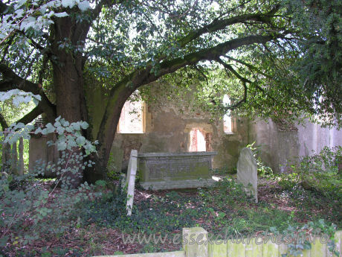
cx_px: 171
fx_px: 346
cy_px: 128
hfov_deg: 52.6
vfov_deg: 40.7
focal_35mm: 35
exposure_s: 1/41
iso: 50
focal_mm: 8.9
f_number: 2.8
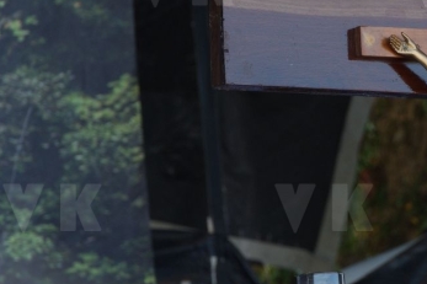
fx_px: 8204
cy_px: 253
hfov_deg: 3.0
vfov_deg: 2.0
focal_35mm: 692
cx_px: 455
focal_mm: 200
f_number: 5
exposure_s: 1/500
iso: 250
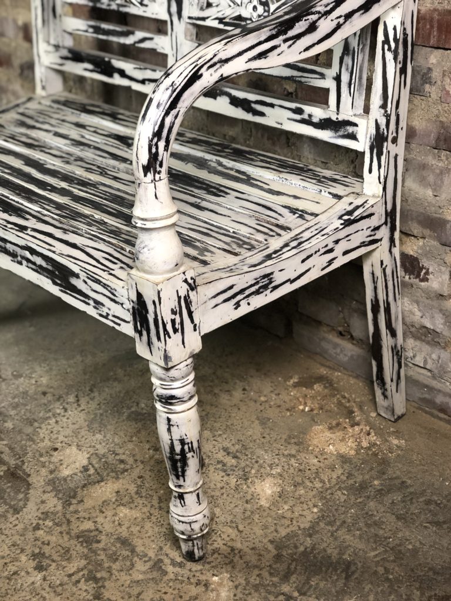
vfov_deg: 36.8
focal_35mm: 52
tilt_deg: -27.0
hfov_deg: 28.0
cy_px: 300
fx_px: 903
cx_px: 226
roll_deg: +2.1
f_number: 2.4
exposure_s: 1/33
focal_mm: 6
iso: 100
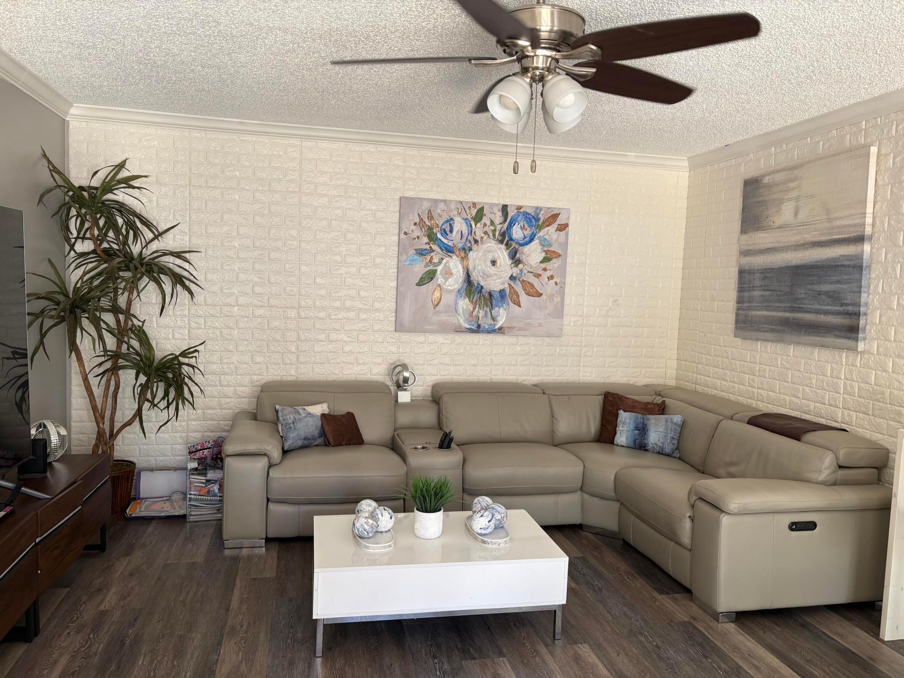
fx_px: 679
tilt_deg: -3.3
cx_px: 452
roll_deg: -1.7
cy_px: 339
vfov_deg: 53.1
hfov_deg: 67.3
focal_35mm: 26
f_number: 1.6
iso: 80
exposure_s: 1/122
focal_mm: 5.96
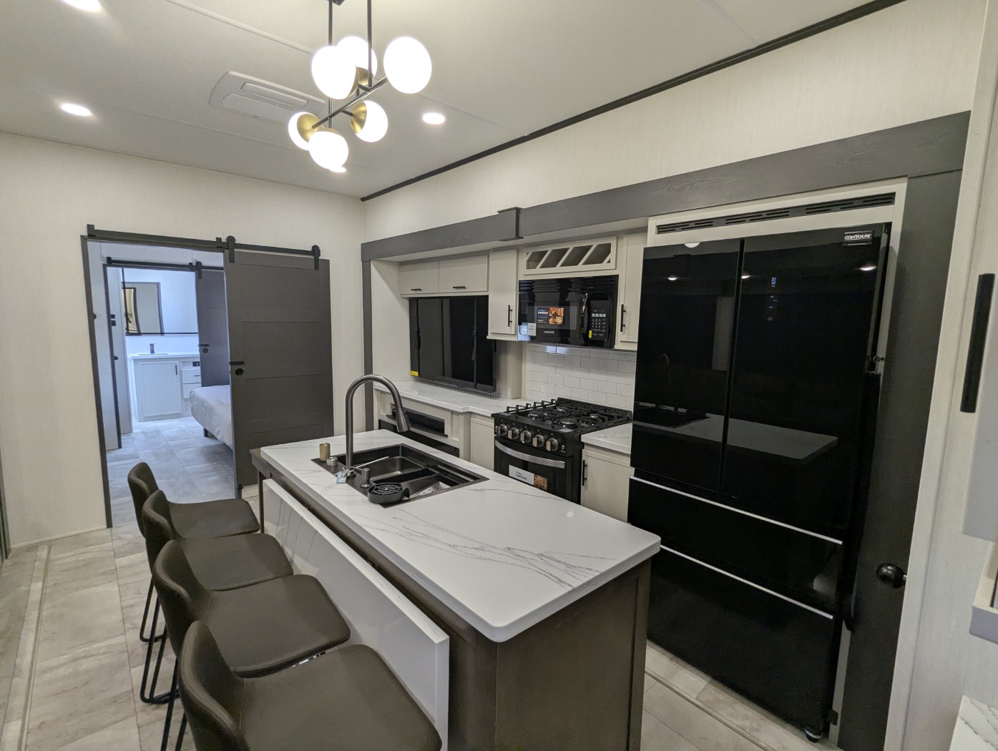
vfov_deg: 78.2
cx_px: 499
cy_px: 376
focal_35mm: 16
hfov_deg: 94.4
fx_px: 462
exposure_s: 1/91.1
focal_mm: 2.35
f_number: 2.2
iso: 167
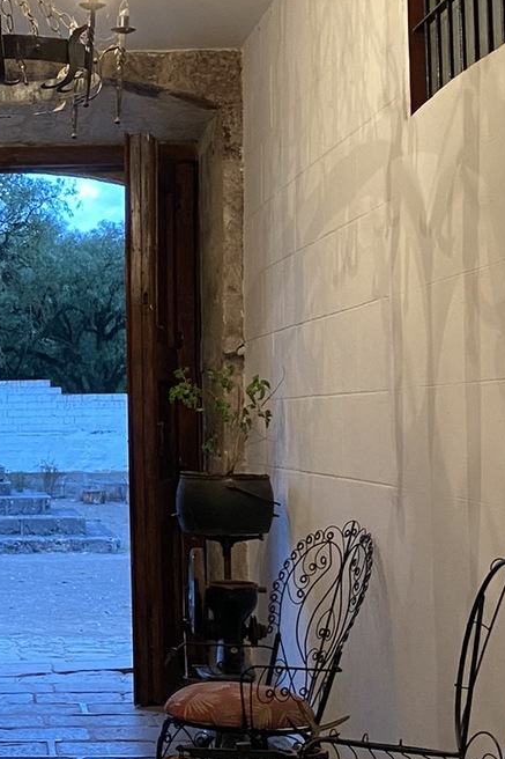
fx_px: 1389
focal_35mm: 66
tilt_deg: +0.7
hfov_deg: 19.9
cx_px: -9
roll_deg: +1.1
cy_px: 377
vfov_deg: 30.5
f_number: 1.8
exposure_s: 1/60
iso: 320
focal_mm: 4.25
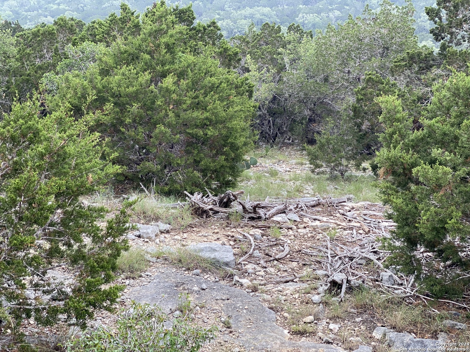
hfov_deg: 36.8
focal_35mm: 52
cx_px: 235
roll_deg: +0.5
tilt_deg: -15.2
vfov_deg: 28.0
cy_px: 176
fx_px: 706
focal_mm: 6
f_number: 2
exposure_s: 1/156
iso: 20
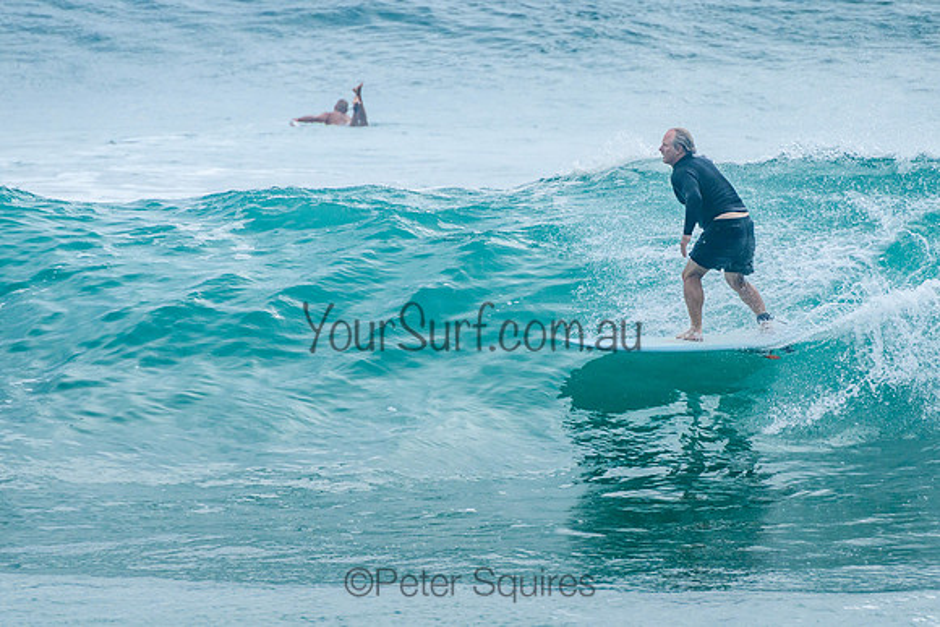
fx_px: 14373
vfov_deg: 2.5
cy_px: 236
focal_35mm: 550
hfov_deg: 3.7
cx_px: 645
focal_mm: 400
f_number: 9
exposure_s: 1/2000
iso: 500
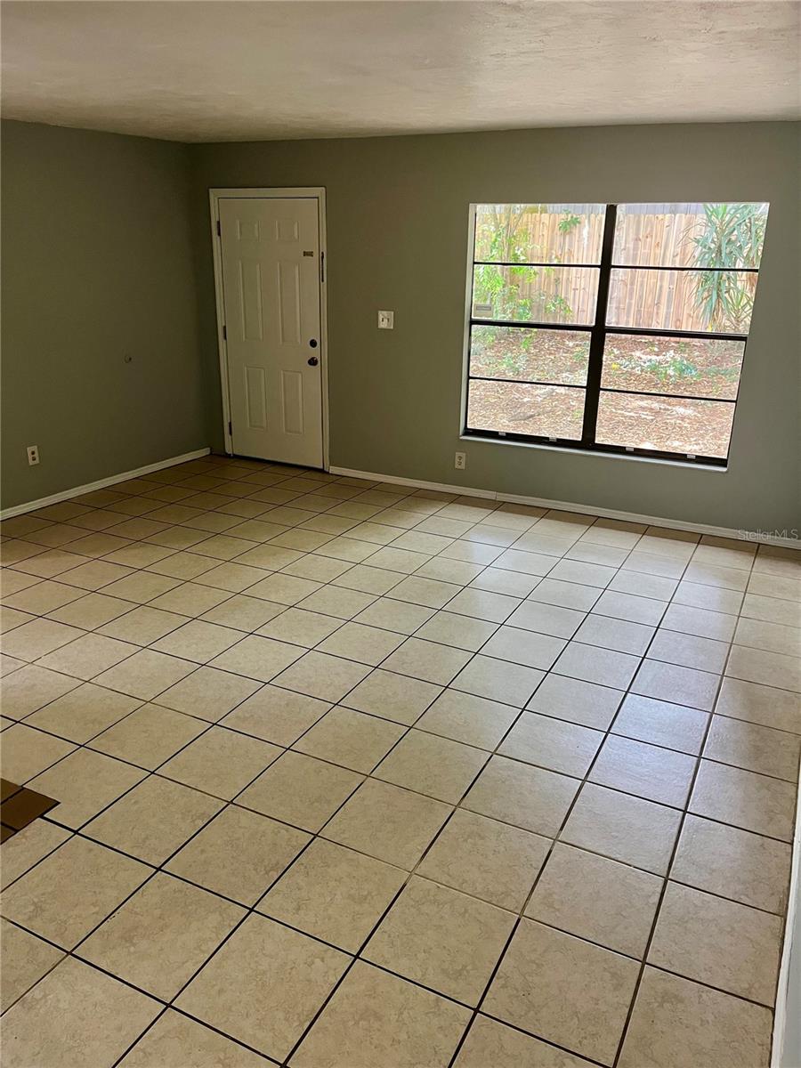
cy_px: 534
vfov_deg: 67.3
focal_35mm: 26
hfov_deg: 53.1
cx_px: 400
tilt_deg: -18.9
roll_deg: -0.4
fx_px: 802
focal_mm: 5.1
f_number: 1.6
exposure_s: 1/60
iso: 250
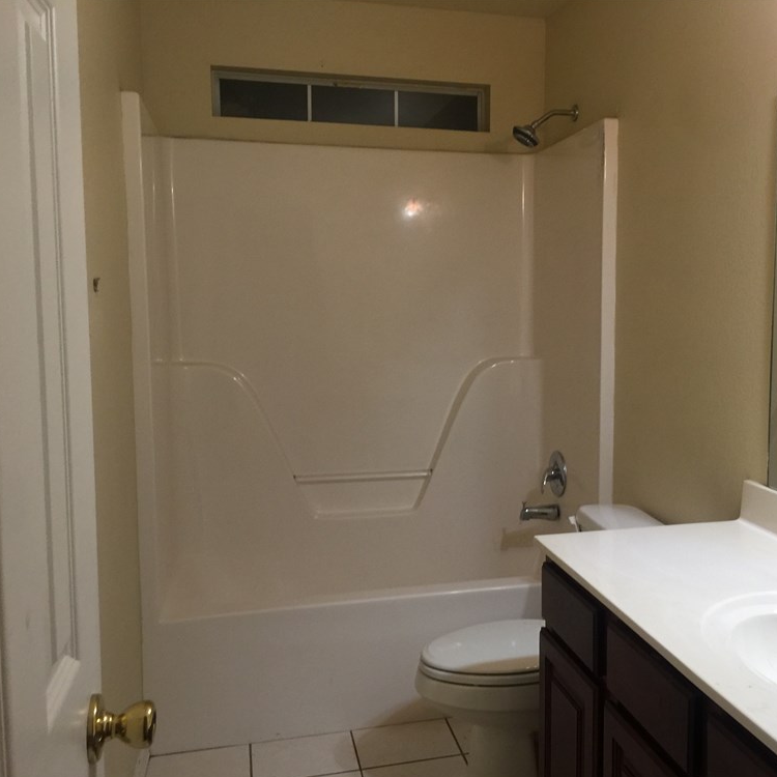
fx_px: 889
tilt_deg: -7.2
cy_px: 394
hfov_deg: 46.7
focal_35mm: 35
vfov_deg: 47.2
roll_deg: -1.5
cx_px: 500
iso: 64
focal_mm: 4.15
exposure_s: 1/15
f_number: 2.2
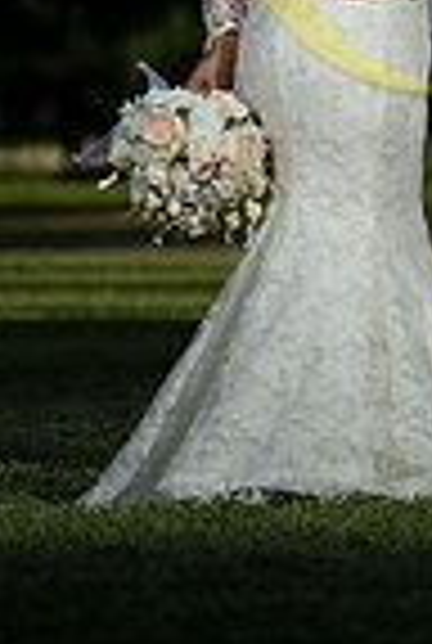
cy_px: -234
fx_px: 8437
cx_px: 369
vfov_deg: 4.3
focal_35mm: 471
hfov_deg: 2.9
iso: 320
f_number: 2.8
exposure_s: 1/5000
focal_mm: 150
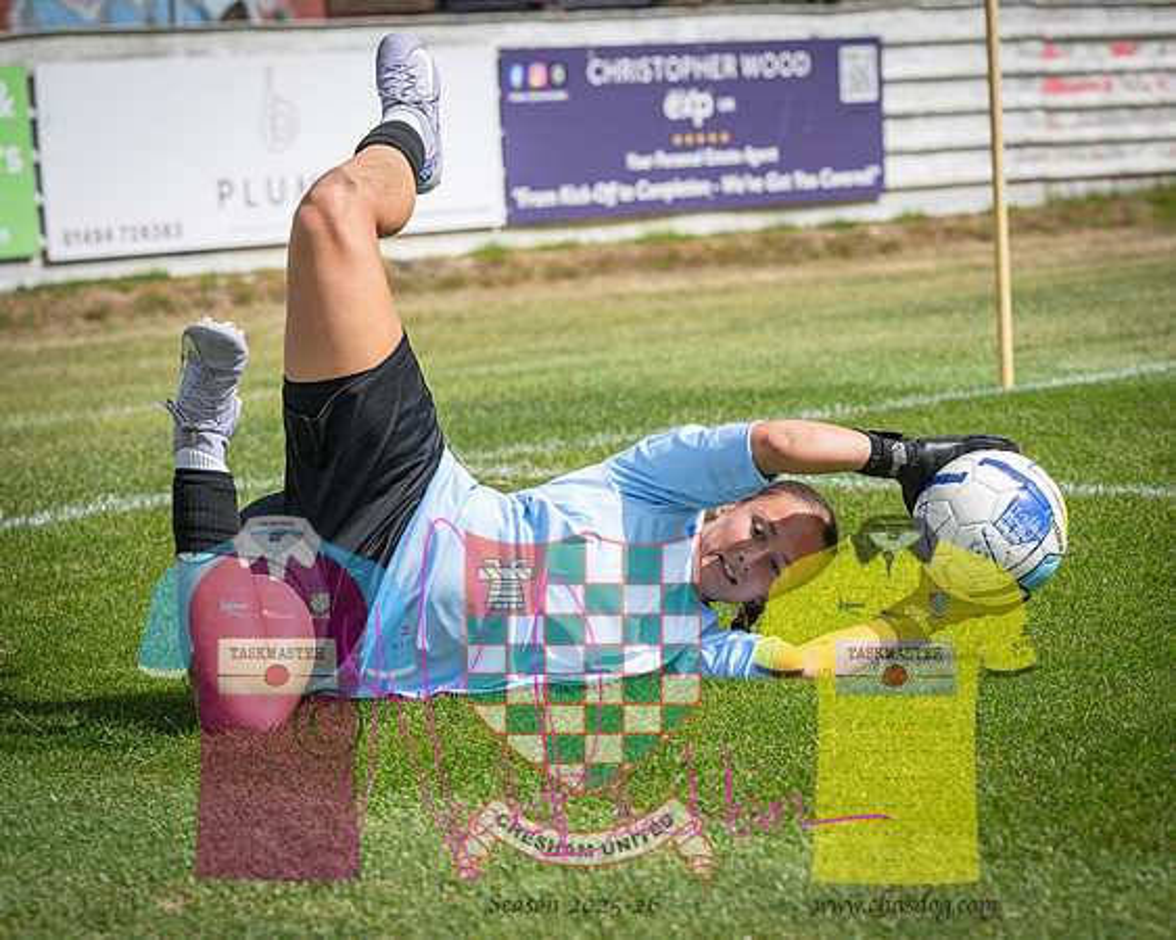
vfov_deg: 11.4
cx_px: 1021
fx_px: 4706
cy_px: 674
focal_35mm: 135
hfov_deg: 14.1
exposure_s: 1/2500
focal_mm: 83
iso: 200
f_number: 4
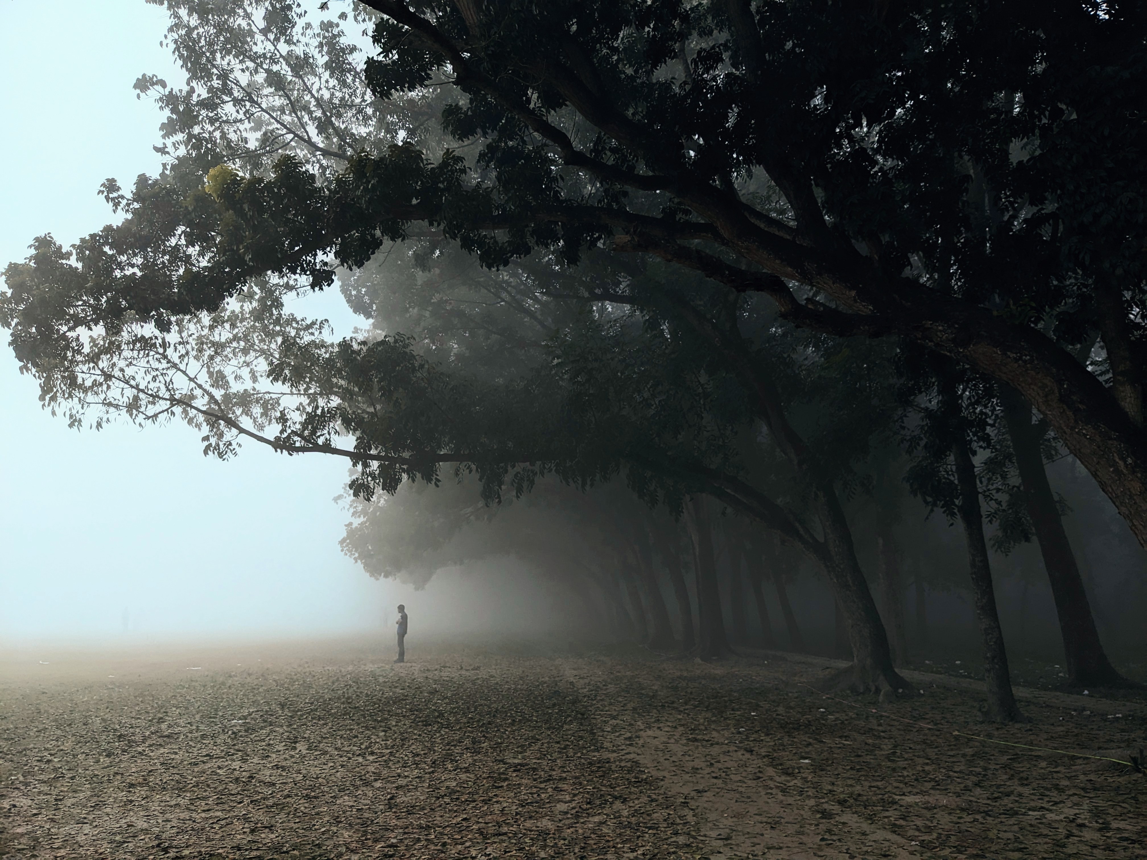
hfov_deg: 65.3
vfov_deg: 51.4
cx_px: 574
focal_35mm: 27
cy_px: 430
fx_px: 895
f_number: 1.73
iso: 58
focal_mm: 4.38
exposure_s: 1/2597
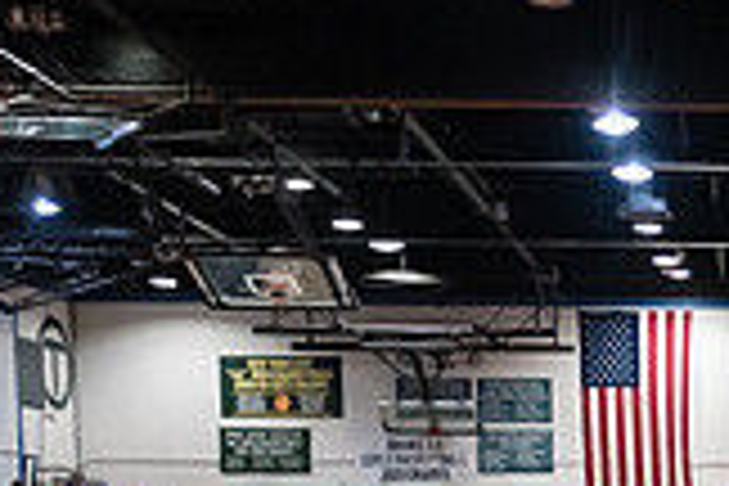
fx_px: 1944
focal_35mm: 96
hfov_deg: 19.7
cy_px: 776
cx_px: 918
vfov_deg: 13.3
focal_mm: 26
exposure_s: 1/500
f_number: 3.2
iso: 8000
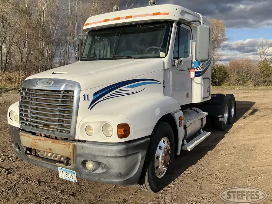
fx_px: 244
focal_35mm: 31
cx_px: 128
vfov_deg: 45.5
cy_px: 98
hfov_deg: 58.3
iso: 25
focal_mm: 3
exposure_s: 1/2227
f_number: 1.8
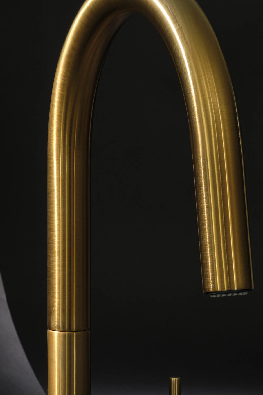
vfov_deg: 13.9
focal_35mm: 148
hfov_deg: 9.3
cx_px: 144
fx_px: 1622
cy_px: 178
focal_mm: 35
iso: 200
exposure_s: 4
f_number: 5.6
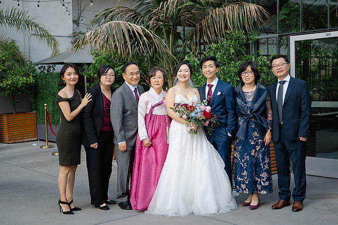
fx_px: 470
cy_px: 112
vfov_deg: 27.0
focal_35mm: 50
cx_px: 169
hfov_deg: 39.6
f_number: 1.8
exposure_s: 1/400
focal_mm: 50
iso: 80
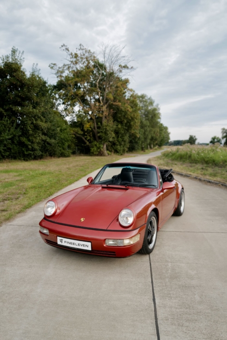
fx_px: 264
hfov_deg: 46.5
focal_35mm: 28
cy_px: 170
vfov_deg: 65.4
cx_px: 114
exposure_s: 1/50
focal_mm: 28
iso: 100
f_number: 2.2
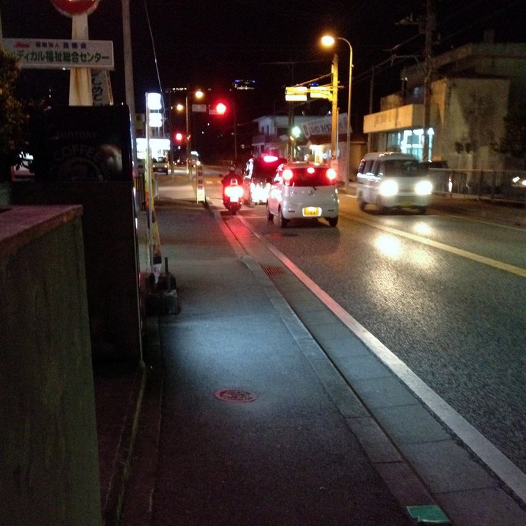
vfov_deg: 39.8
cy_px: 329
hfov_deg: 40.0
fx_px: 722
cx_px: 260
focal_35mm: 42
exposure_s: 1/15
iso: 800
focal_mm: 4.28
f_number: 2.4
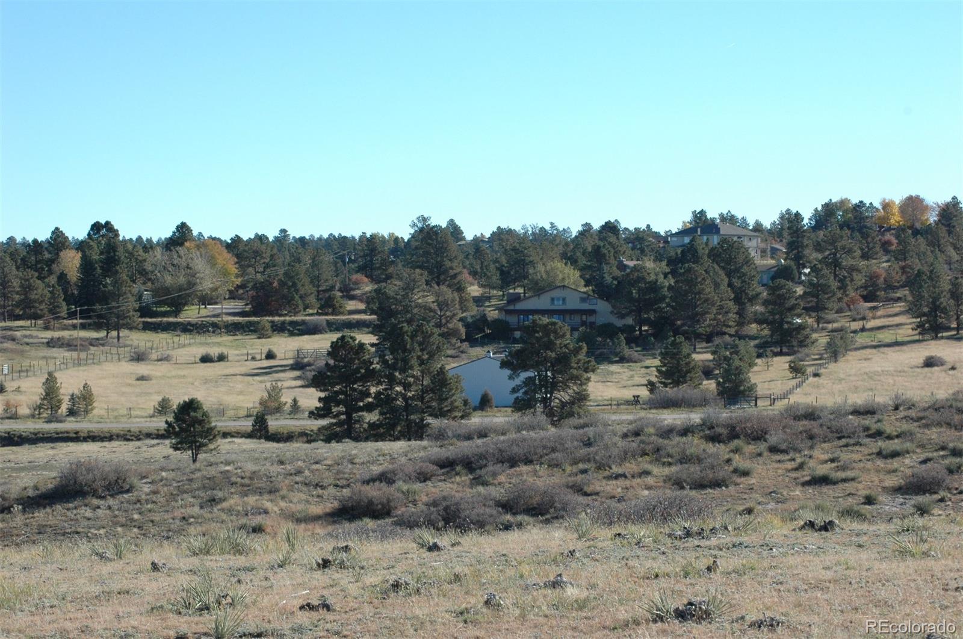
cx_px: 482
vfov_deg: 13.0
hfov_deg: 19.5
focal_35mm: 105
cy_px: 320
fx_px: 2805
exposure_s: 1/400
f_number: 10
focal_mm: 70
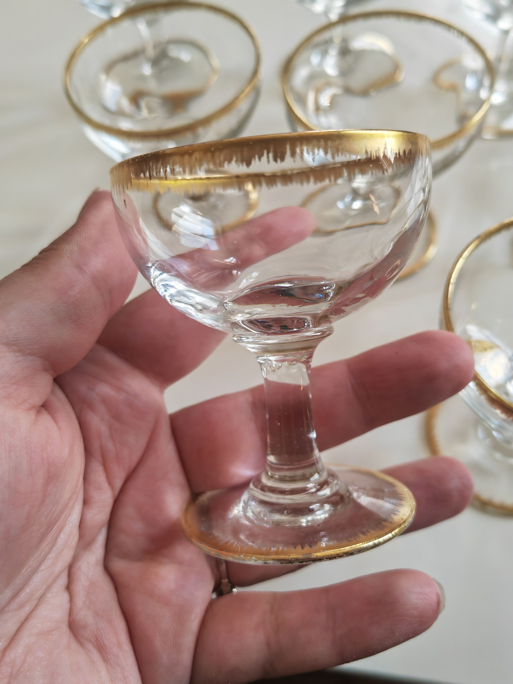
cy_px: 342
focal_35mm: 32
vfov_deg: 56.8
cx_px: 256
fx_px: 632
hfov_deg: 44.2
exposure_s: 1/100
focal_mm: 5.53
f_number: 1.8
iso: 50
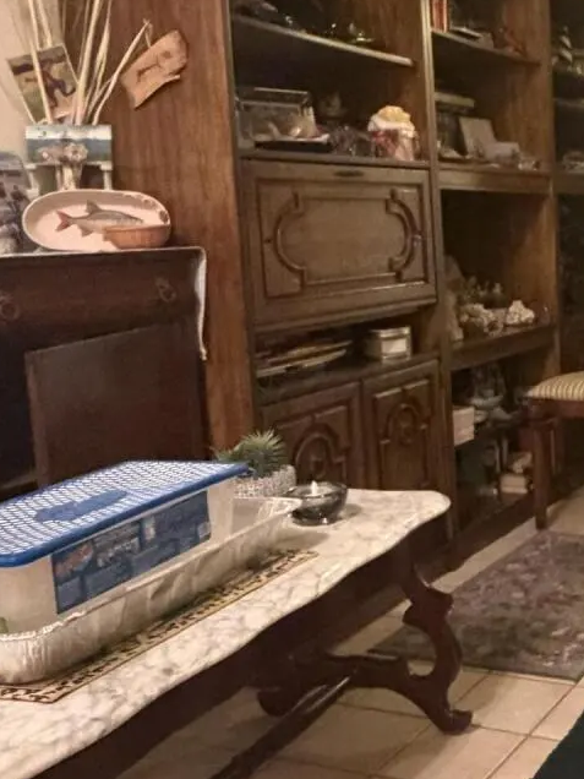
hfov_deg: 29.0
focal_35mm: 44
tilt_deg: -7.4
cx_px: 677
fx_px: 990
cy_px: 327
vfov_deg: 42.8
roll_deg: +1.5
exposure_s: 1/40
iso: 1000
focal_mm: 2.22
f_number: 2.2
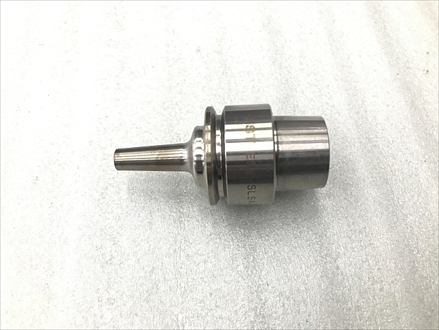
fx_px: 355
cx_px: 220
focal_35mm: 28
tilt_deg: -62.9
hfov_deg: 63.4
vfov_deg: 49.7
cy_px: 165
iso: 32
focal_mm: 3.99
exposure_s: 1/33
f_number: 1.8
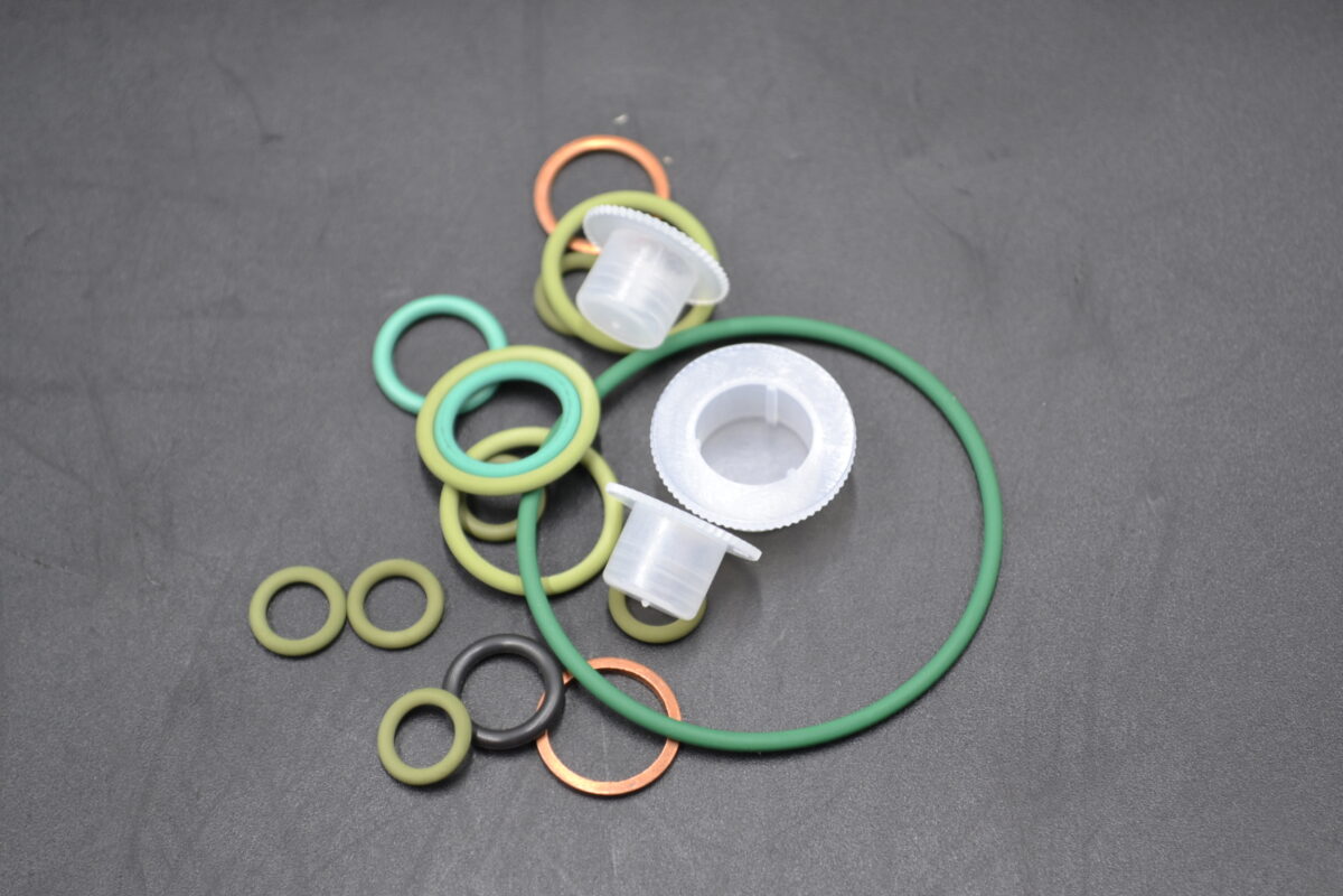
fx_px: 2686
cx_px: 672
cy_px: 448
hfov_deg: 28.1
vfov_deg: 18.9
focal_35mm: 72
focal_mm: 48
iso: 400
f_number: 5.6
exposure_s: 1/40
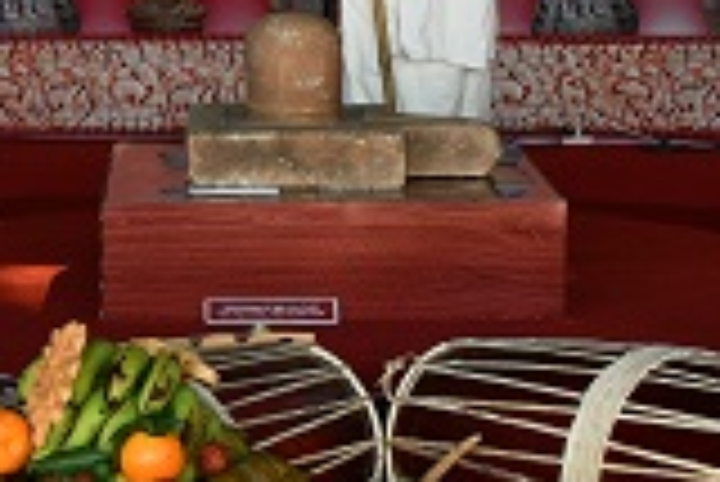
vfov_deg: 9.4
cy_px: 59
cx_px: 315
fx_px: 2923
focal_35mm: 146
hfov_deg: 14.0
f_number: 5.6
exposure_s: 1/200
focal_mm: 26
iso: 400
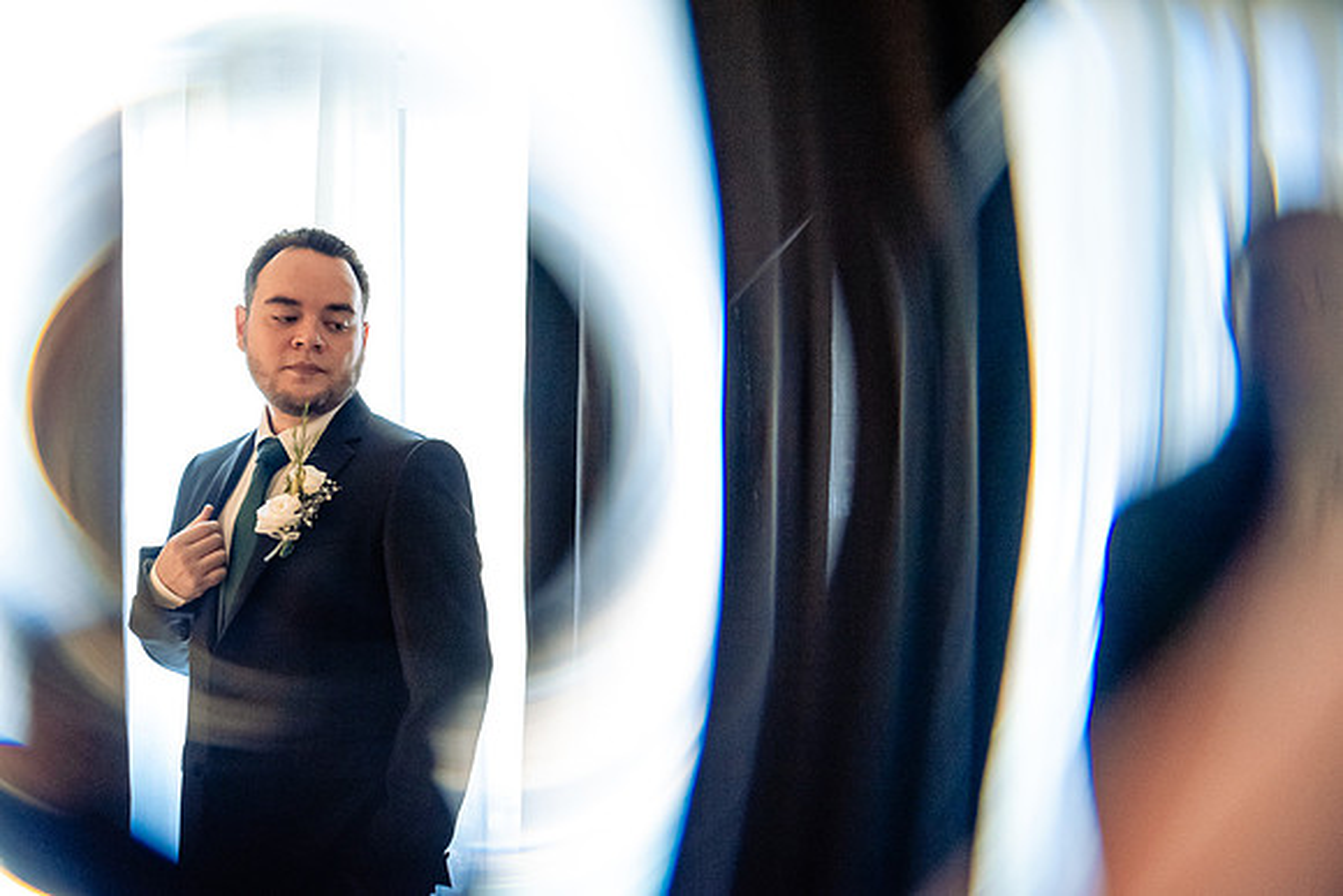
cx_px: 672
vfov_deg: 37.5
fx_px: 1319
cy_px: 448
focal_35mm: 35
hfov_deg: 54.0
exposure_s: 1/125
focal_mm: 35
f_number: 4
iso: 4000
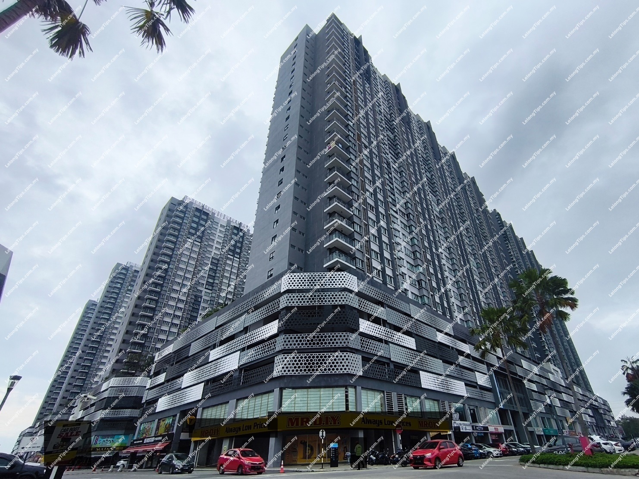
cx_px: 320
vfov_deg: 81.8
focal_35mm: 15
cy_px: 240
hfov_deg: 98.2
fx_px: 277
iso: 50
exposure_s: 1/3017
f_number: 2.2
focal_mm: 1.65
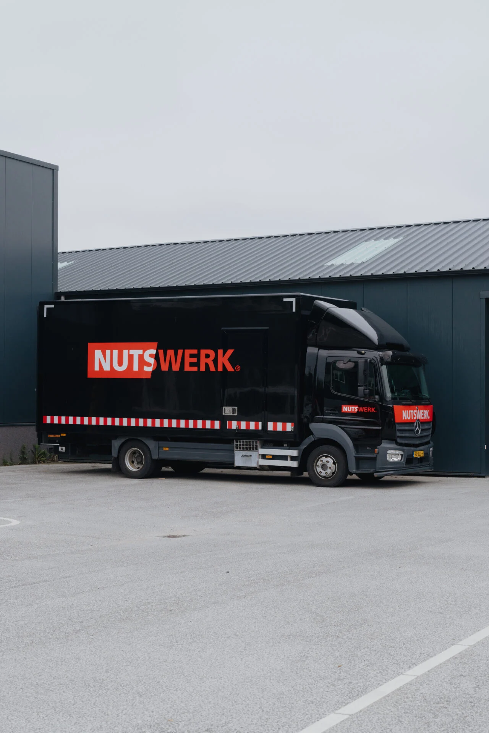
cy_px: 366
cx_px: 244
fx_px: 1182
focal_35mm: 58
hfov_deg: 23.4
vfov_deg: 34.5
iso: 800
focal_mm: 58
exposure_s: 1/320
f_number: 8
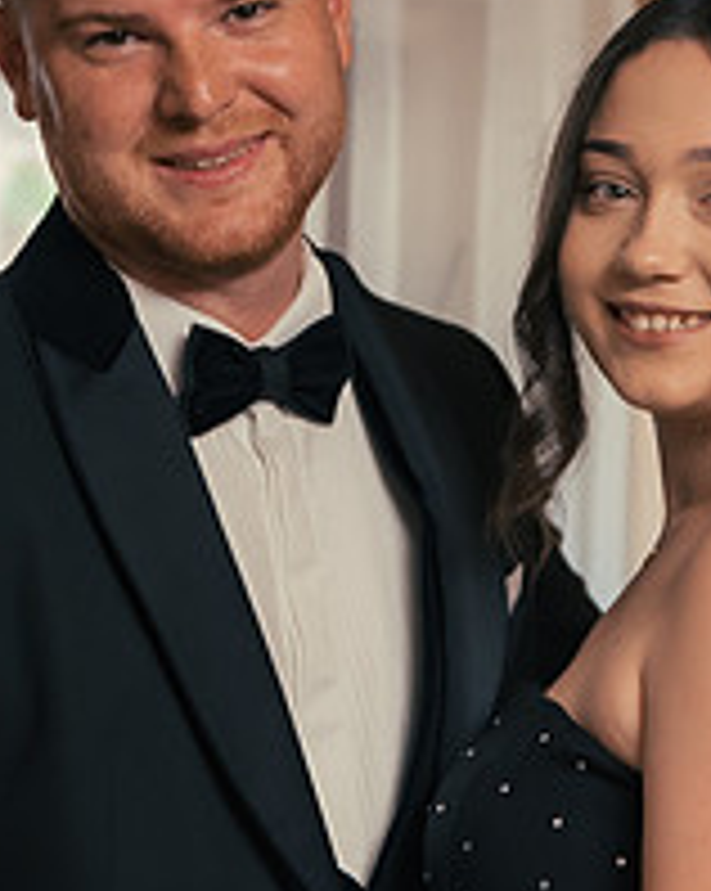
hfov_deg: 9.9
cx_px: 154
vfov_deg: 12.4
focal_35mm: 156
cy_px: 446
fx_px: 4110
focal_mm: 50
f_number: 2.8
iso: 640
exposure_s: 1/160
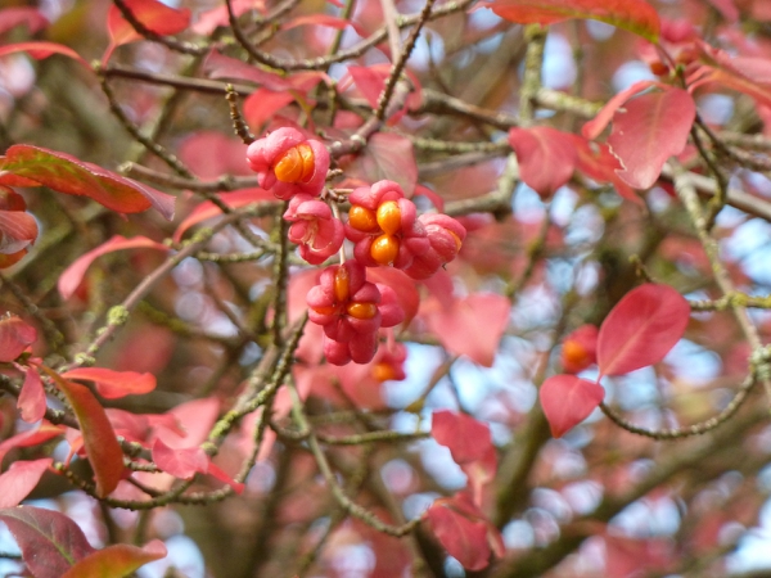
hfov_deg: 6.6
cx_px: 386
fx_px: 6682
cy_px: 289
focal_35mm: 300
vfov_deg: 5.0
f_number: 4.9
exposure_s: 1/125
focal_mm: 49.2
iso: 320
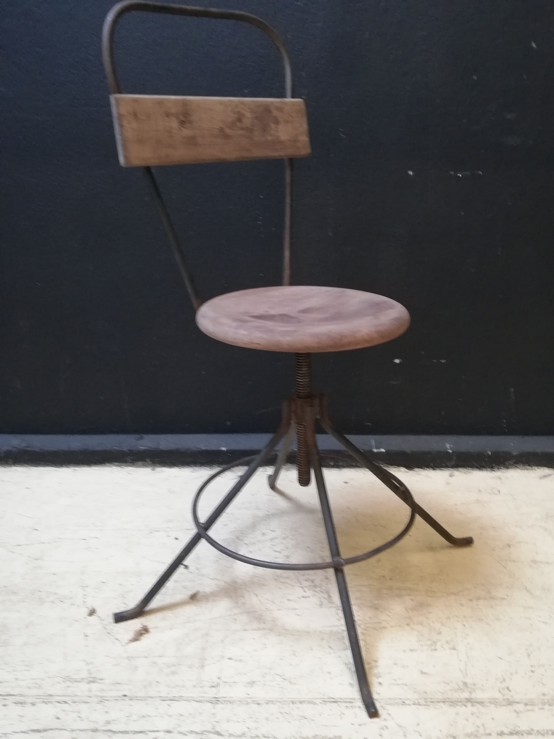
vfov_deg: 56.8
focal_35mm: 32
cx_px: 277
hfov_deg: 44.2
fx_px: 683
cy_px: 370
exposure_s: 1/20
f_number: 2.2
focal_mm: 3.81
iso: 500
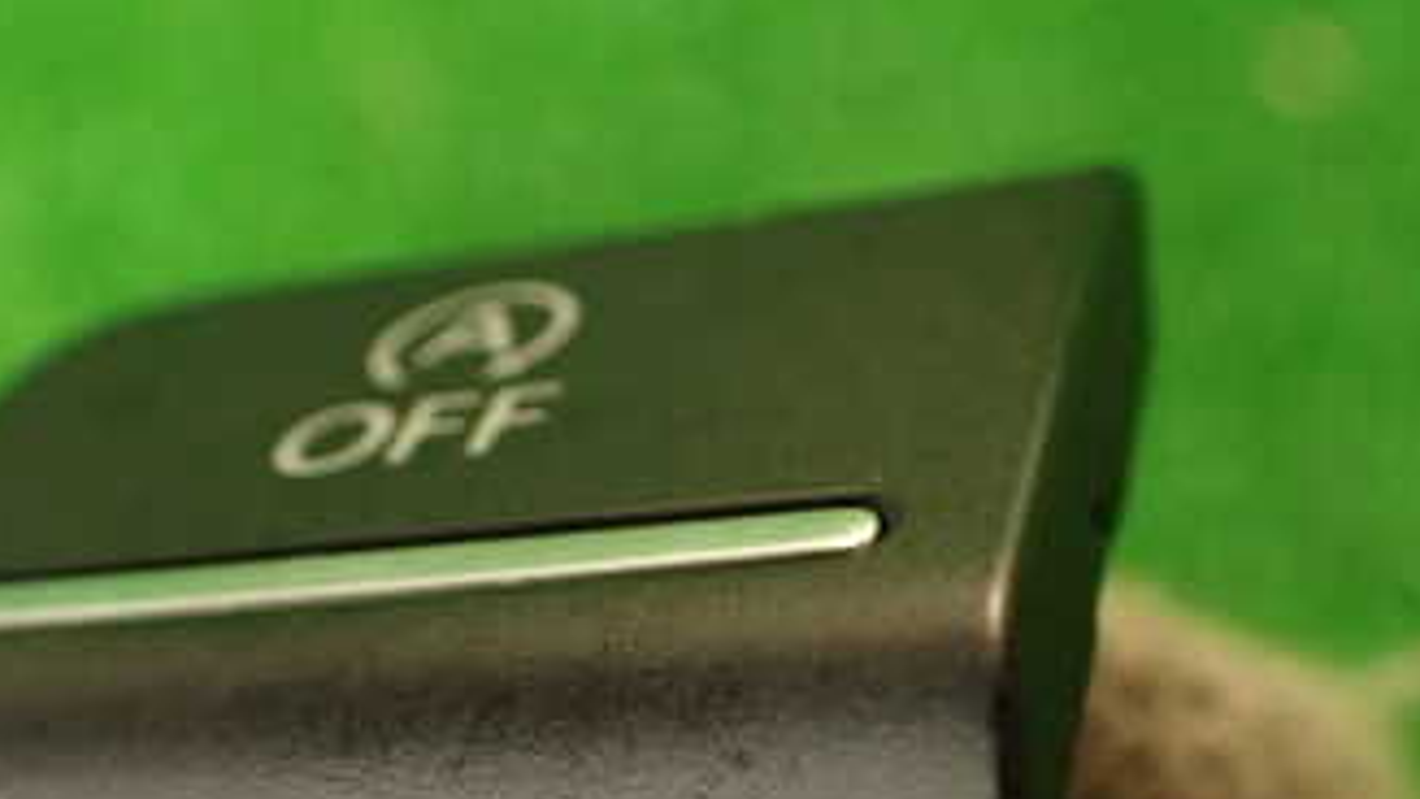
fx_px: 2410
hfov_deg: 32.6
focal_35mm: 64
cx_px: 517
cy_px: 864
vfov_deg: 18.2
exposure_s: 1/30
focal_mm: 5.79
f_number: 2.4
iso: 320
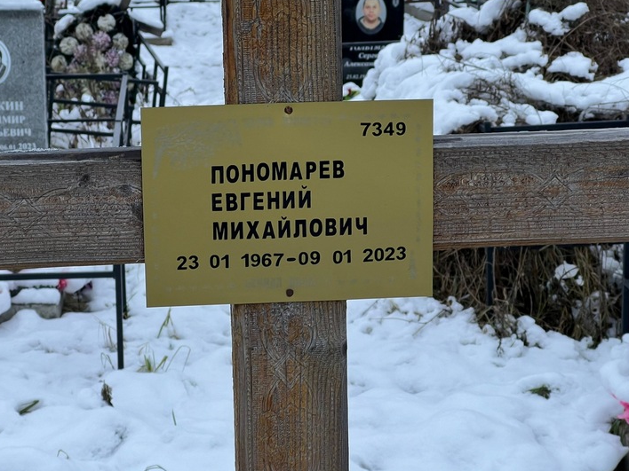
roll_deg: +1.8
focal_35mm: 87
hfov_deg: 22.5
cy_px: 219
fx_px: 1581
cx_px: 275
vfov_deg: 17.0
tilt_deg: -10.4
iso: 32
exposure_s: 1/116
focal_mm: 9
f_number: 2.8
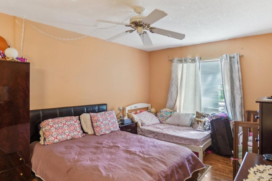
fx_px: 151
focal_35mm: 20
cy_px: 91
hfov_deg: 84.0
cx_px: 138
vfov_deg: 61.9
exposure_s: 1/15
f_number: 4
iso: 400
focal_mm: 10
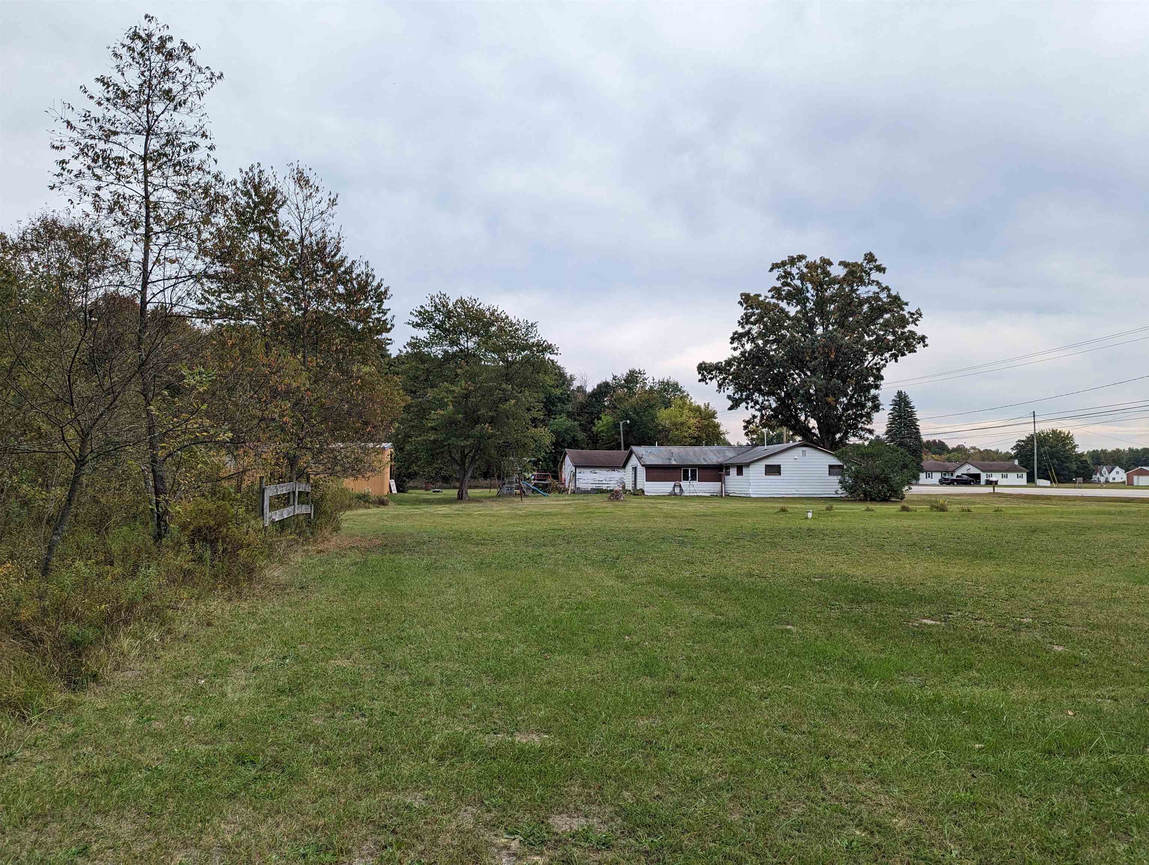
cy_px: 432
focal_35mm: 24
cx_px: 574
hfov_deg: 71.5
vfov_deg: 56.9
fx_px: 798
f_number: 1.85
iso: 47
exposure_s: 1/1192
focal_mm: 6.81
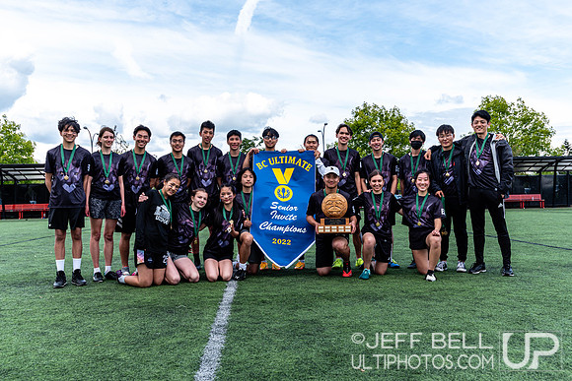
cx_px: 286
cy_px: 190
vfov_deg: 37.9
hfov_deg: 54.4
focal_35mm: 35
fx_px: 556
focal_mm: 35
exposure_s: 1/400
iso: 110
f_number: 5.6
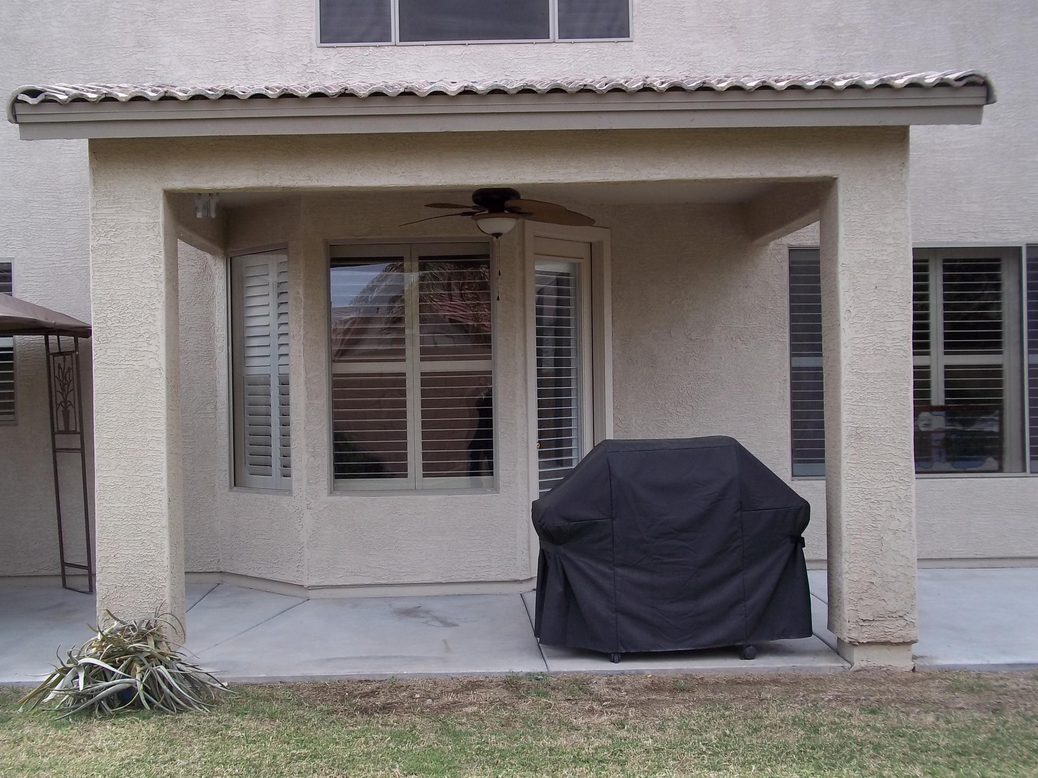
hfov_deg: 45.7
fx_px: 1230
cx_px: 461
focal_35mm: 41
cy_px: 380
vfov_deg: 35.1
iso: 80
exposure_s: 1/500
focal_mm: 6.5
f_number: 3.1
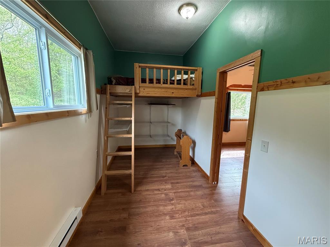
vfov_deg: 85.7
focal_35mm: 14
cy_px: 124
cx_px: 165
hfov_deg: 102.1
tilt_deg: -7.8
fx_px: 133
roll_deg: -1.1
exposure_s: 1/120
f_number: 2.2
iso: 640
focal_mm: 2.22
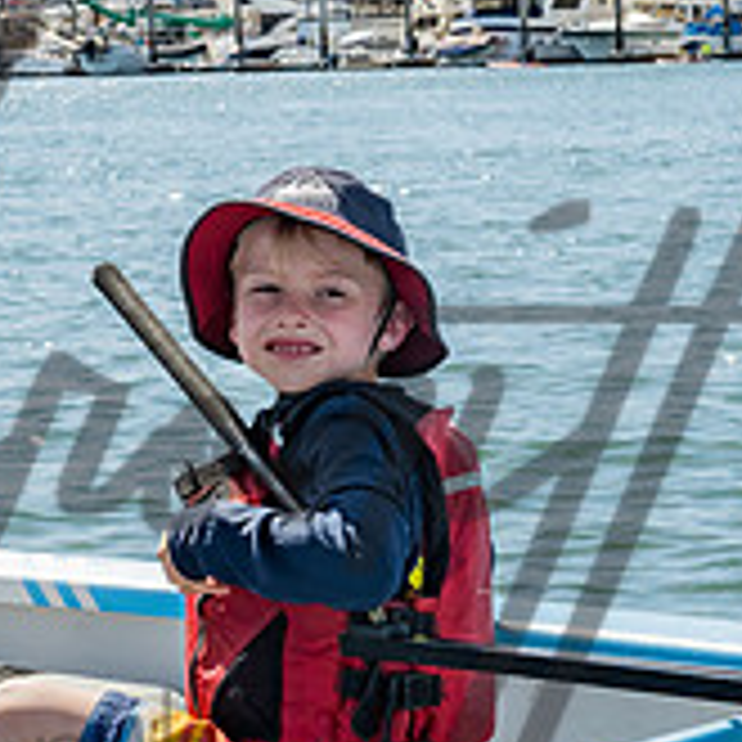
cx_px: 302
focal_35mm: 144
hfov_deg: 12.1
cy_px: 312
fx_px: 3492
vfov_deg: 12.1
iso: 250
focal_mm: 42
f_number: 10
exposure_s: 1/250
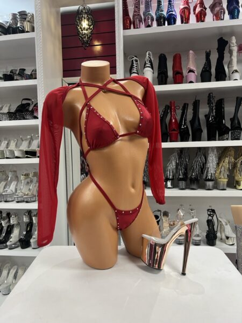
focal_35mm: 26
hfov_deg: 53.1
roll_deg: +2.2
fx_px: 242
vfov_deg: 67.3
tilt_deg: -1.4
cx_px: 121
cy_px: 162
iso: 125
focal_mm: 5.7
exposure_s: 1/60
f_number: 1.5
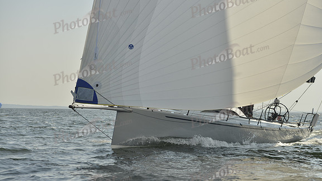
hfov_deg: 23.7
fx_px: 769
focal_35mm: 90
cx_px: 162
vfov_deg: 13.4
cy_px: 92
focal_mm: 85
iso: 200
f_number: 5
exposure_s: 1/2500
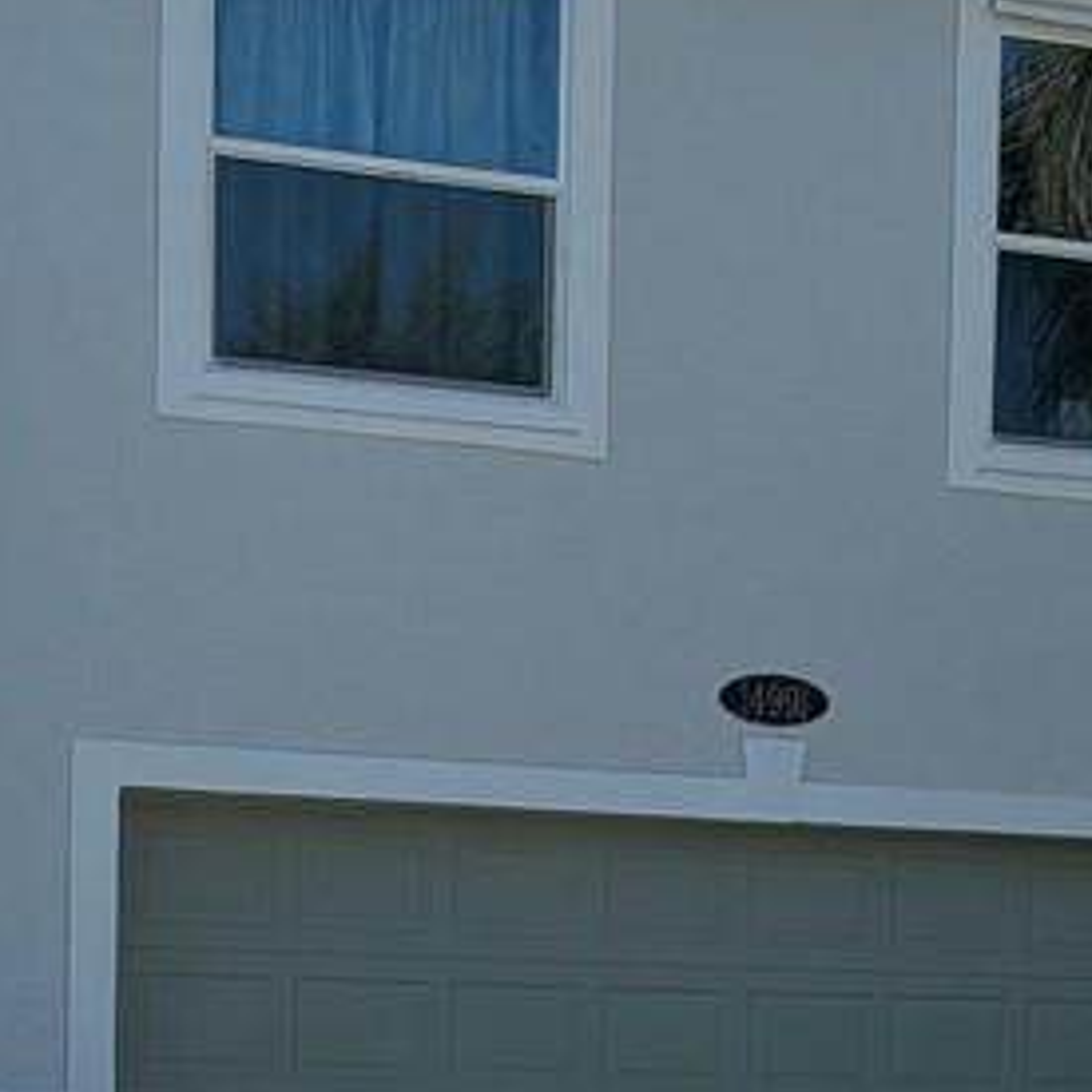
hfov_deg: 21.6
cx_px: 874
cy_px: 596
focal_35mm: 79
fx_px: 2820
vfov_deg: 21.9
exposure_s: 1/1560
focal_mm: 4.53
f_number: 1.7
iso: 28
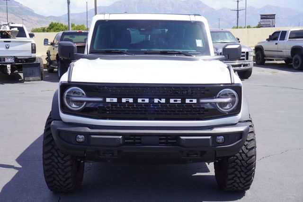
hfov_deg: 36.8
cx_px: 152
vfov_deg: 25.1
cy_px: 101
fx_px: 455
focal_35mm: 54
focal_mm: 36
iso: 100
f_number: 10
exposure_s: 1/100
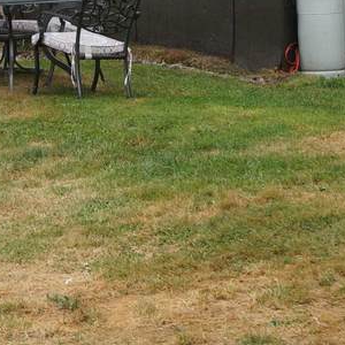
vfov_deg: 12.3
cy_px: -141
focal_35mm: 136
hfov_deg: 12.6
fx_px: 1531
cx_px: -47
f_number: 5.6
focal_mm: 25
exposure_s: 1/200
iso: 100
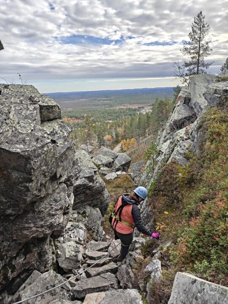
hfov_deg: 58.9
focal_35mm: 23
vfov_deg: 73.9
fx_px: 202
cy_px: 152
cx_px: 114
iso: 64
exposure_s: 1/378
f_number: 1.6
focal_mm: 6.06
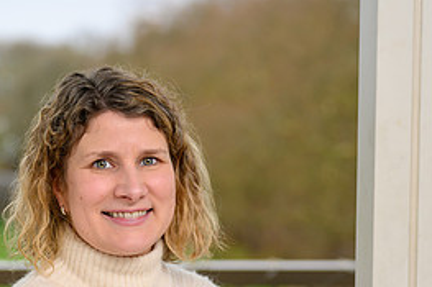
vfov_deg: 10.6
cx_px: 80
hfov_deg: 15.9
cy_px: 263
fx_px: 1535
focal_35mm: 128
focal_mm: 58
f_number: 2.4
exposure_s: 1/200
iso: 400
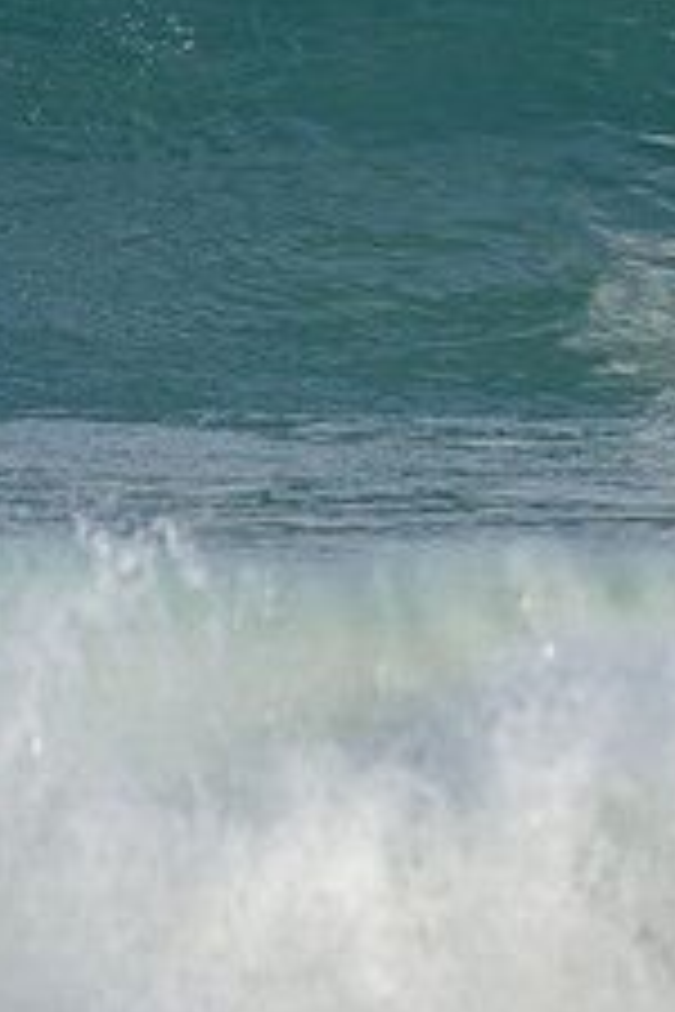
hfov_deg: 0.9
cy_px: 127
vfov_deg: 1.3
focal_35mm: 1577
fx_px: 44350
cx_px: 1320
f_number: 5.6
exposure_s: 1/2000
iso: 200
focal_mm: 500
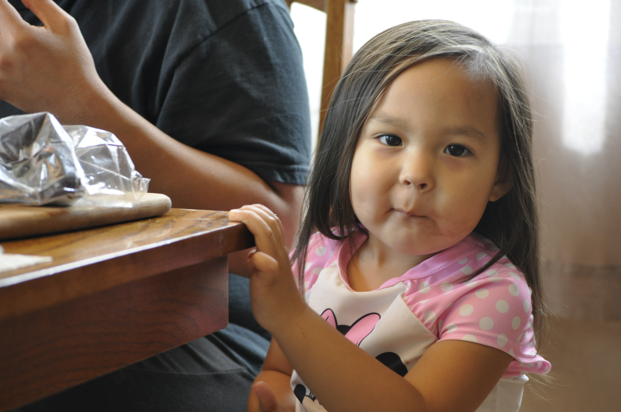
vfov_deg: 16.5
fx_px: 1421
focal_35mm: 82
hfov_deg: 24.6
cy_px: 206
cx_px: 310
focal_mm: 55
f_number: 5.6
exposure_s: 1/30
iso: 800
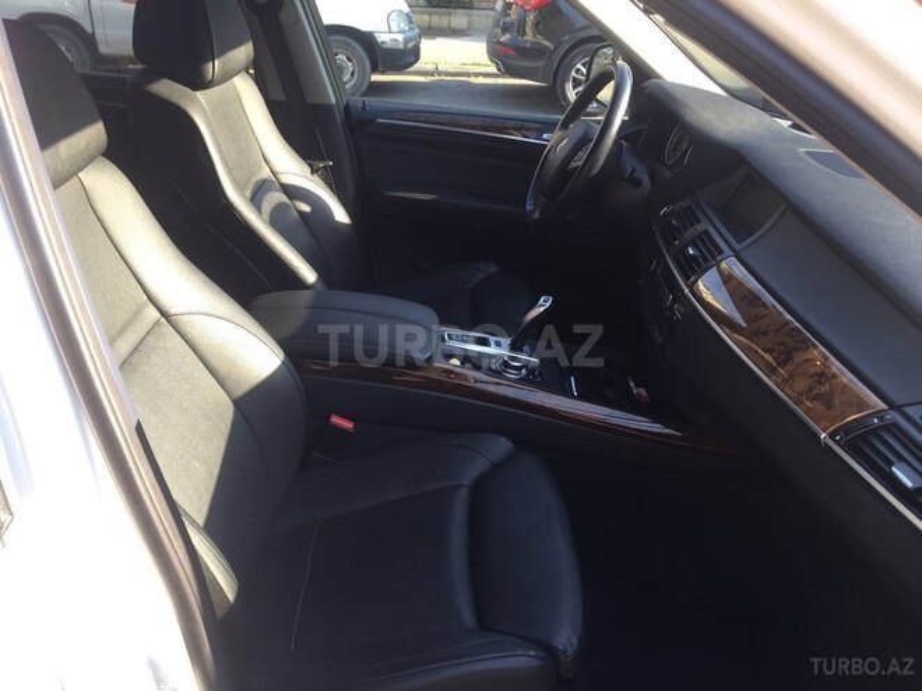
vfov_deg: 48.2
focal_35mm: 29
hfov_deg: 61.7
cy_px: 346
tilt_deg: -27.1
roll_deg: -3.3
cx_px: 461
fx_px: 772
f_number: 2.2
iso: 32
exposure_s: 1/102
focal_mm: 4.15
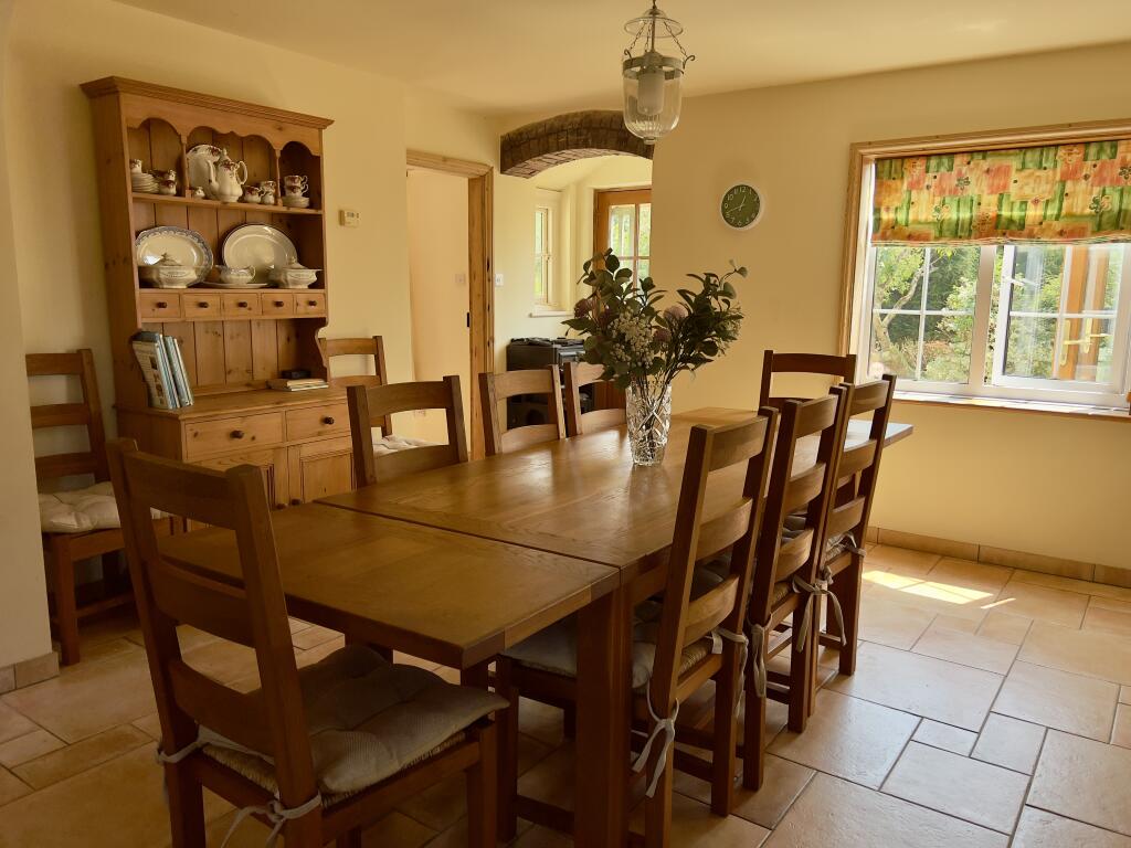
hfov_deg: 67.3
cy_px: 424
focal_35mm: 26
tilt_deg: -10.1
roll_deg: -0.3
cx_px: 566
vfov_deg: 53.1
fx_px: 849
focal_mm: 5.7
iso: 40
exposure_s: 1/274
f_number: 1.5
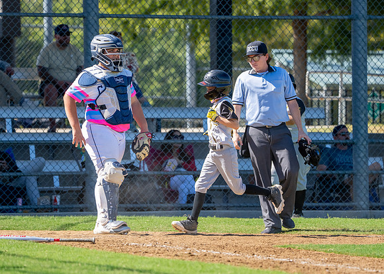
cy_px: 149
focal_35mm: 351
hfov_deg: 5.7
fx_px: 3827
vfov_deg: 4.1
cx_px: 183
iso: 1000
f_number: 5.6
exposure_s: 1/3200
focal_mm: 259
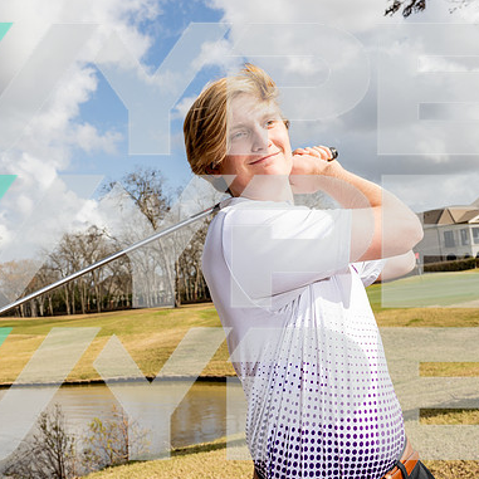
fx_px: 689
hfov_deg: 38.3
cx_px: 206
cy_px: 242
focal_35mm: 44
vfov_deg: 38.3
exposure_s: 1/250
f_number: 8
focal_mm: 34
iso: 100
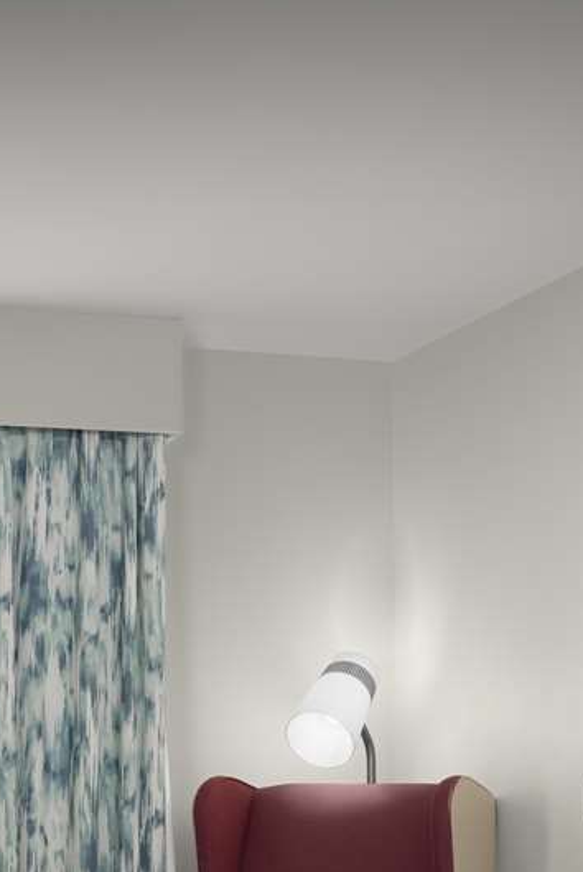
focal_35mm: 83
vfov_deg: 23.6
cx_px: 23
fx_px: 2023
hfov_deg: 16.1
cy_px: 806
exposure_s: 1/4
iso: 200
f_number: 11
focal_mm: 29.5
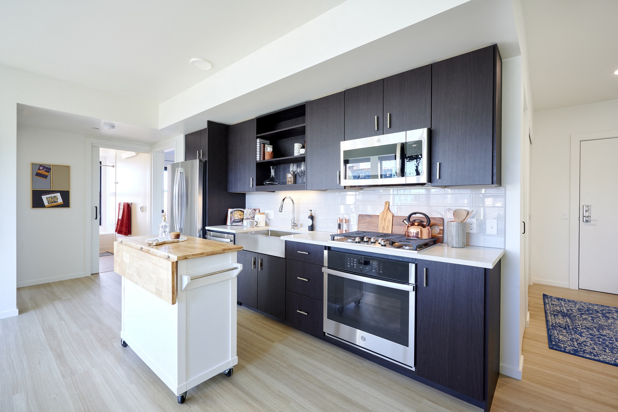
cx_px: 309
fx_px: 275
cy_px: 206
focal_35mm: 16
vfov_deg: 73.7
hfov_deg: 96.7
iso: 100
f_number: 11
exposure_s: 1/1.59
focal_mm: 16
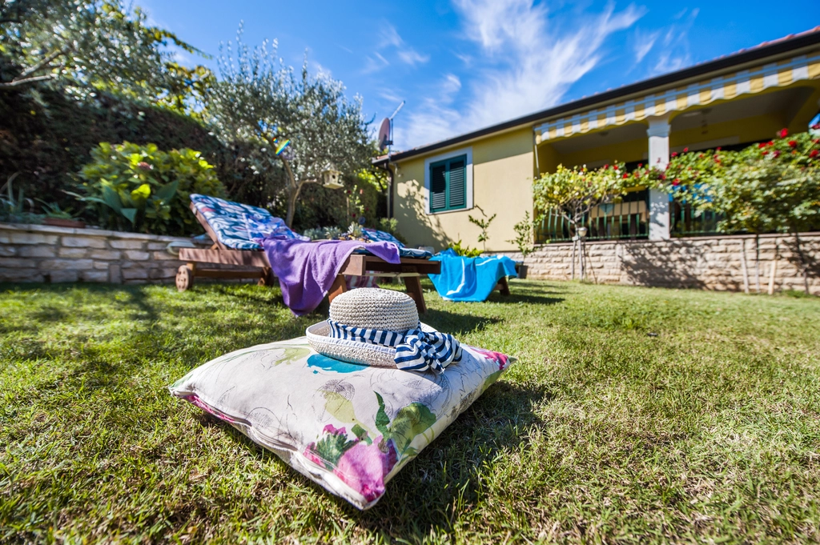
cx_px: 410
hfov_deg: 104.3
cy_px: 272
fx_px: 319
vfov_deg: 81.1
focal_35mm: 14
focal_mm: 14
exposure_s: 1/1250
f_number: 4
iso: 200
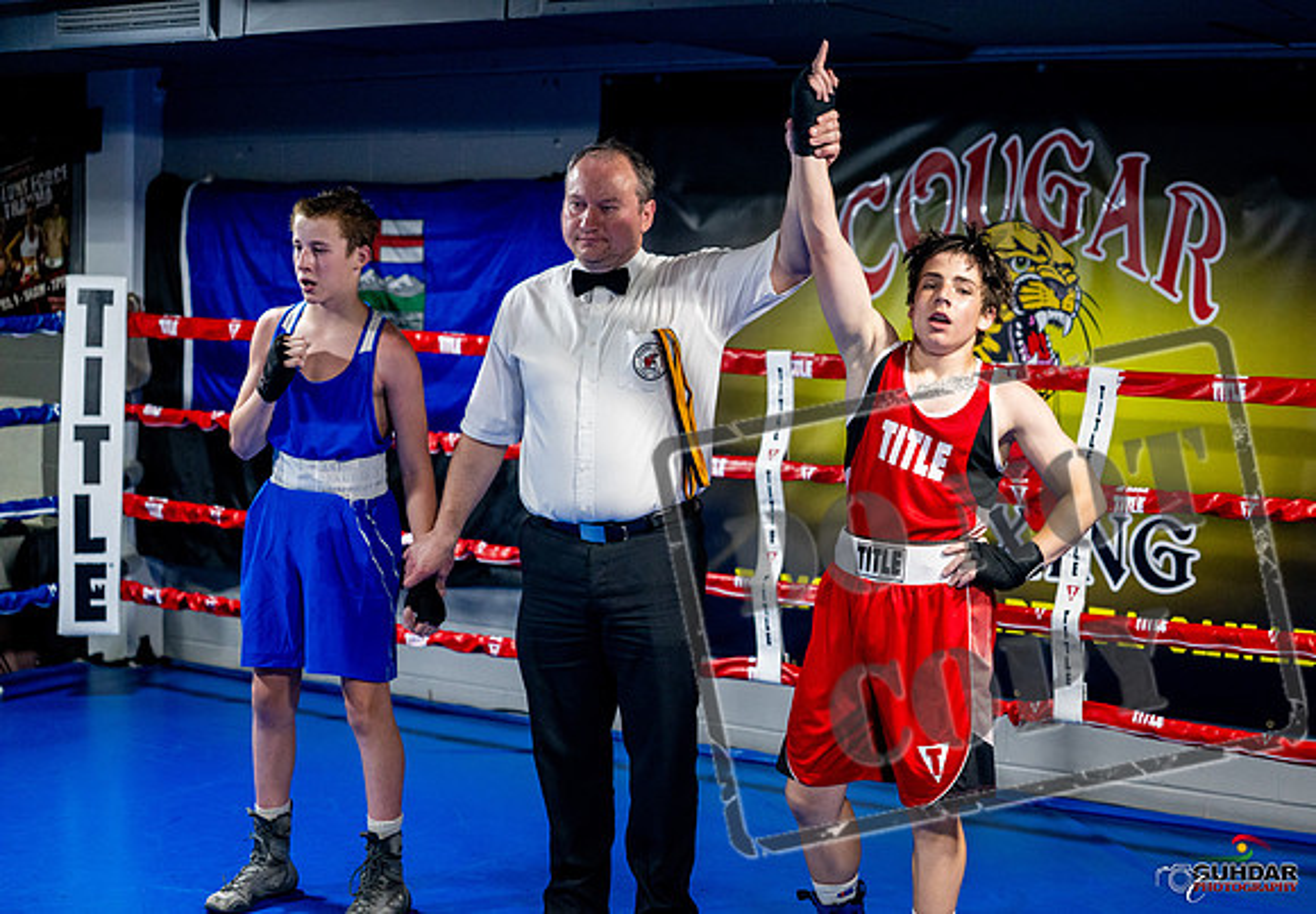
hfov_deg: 34.2
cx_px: 769
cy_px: 512
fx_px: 2135
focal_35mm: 58
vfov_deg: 24.2
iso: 4000
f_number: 2
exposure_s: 1/1000
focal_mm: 50
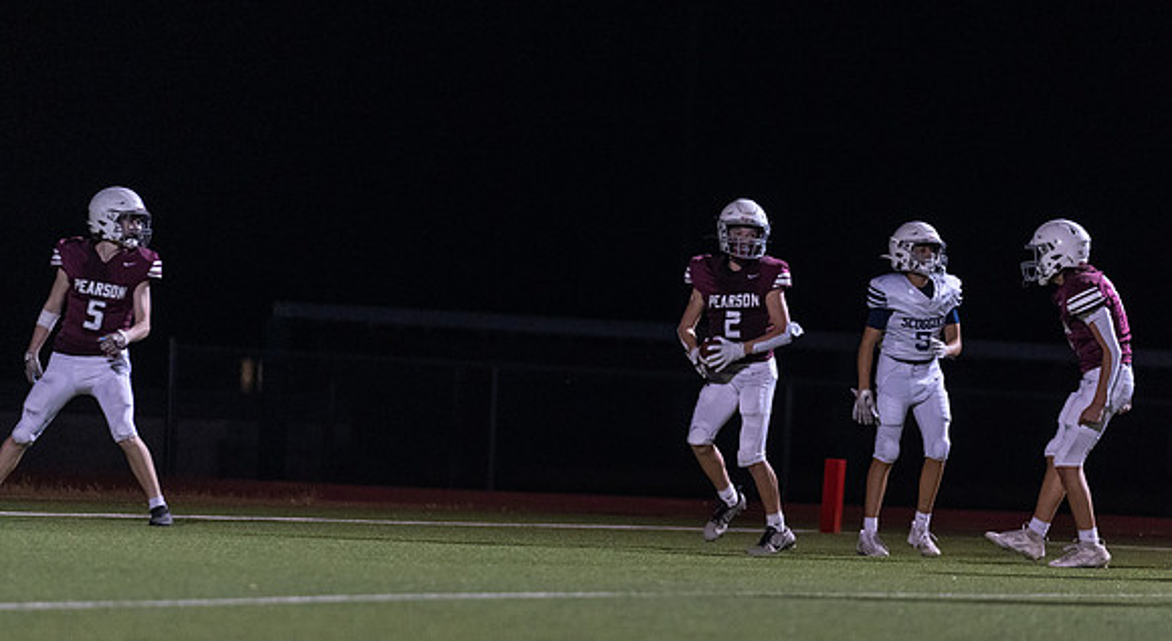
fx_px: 9005
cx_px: 757
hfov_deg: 7.4
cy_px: 348
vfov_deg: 4.1
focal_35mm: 292
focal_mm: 200
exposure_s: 1/1000
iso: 4000
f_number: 2.8
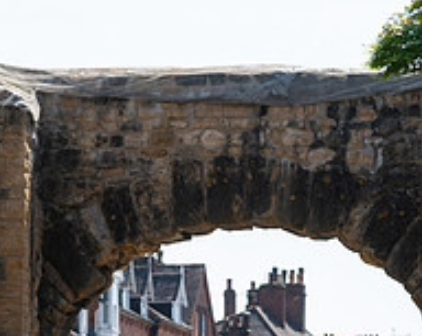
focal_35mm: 234
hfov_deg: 8.1
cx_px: -234
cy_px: 385
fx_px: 2918
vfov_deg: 6.6
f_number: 5
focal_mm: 75
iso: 160
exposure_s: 1/800
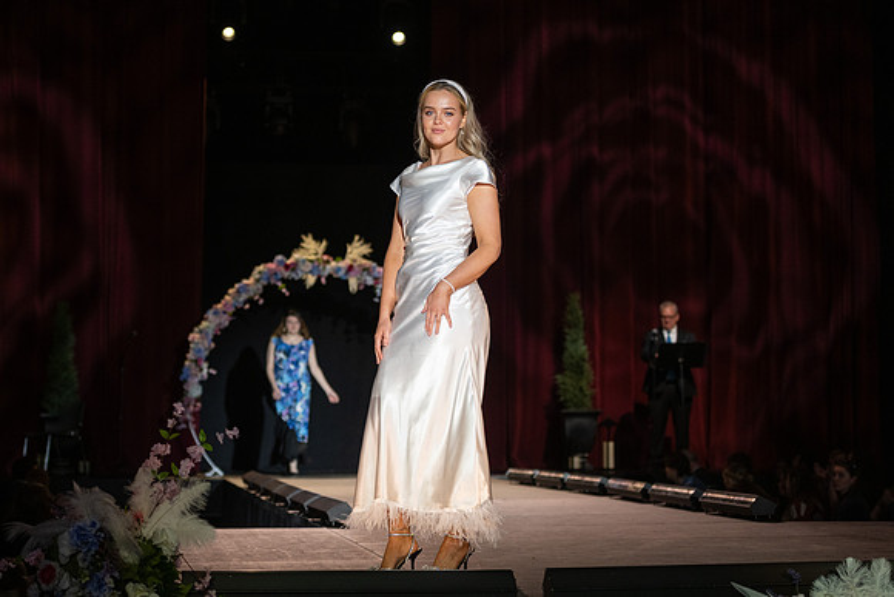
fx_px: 2112
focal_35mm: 85
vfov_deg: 16.1
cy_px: 307
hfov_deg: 23.9
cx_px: 412
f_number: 2.8
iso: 500
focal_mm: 70
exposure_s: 1/800
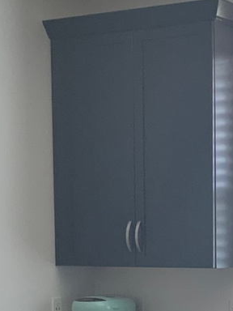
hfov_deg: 12.6
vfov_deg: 16.5
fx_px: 1041
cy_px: 343
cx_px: 231
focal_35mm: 116
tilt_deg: -5.9
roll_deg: +0.0
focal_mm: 3
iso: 64
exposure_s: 1/96
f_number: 1.8
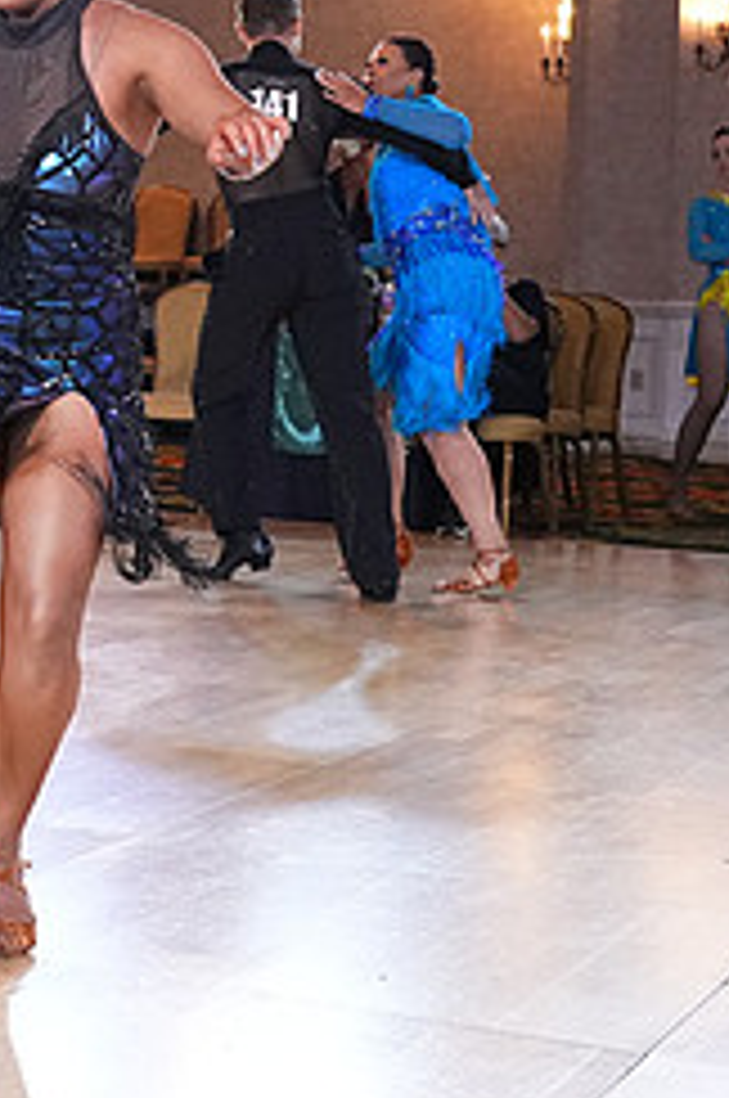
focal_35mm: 100
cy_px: 304
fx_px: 3046
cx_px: -500
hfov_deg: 12.7
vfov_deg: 20.3
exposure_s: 1/200
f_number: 6.3
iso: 5000
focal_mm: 28
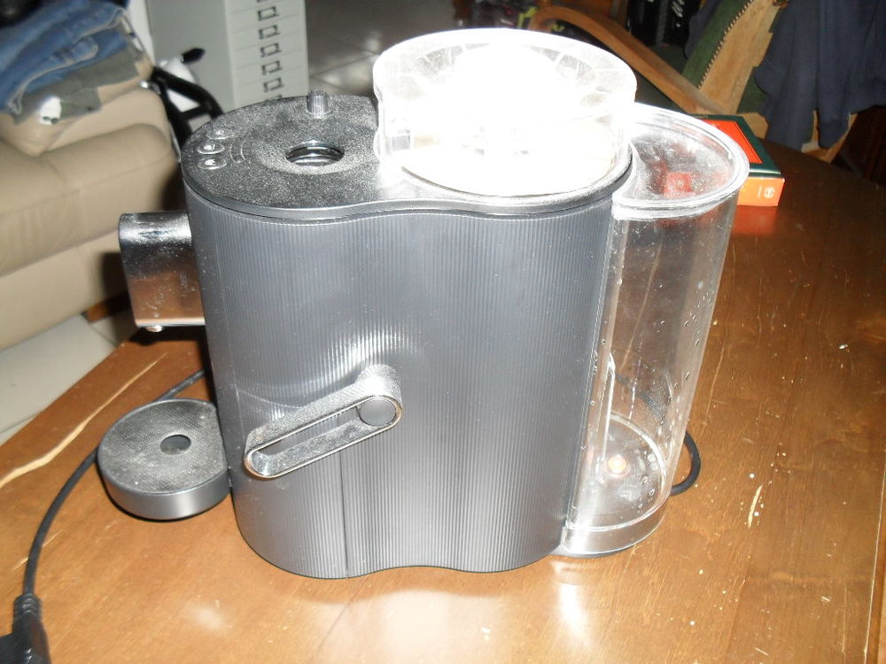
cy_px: 332
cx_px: 443
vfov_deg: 40.7
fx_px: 896
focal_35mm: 35
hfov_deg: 52.6
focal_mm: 6.3
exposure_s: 1/45
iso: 200
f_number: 3.2
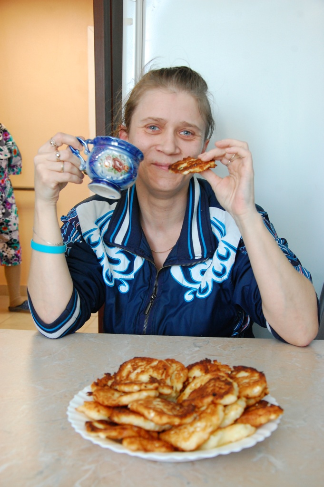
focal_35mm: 42
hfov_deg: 31.8
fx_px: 568
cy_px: 244
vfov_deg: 46.4
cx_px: 162
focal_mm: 28
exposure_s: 1/40
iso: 800
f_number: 5.6
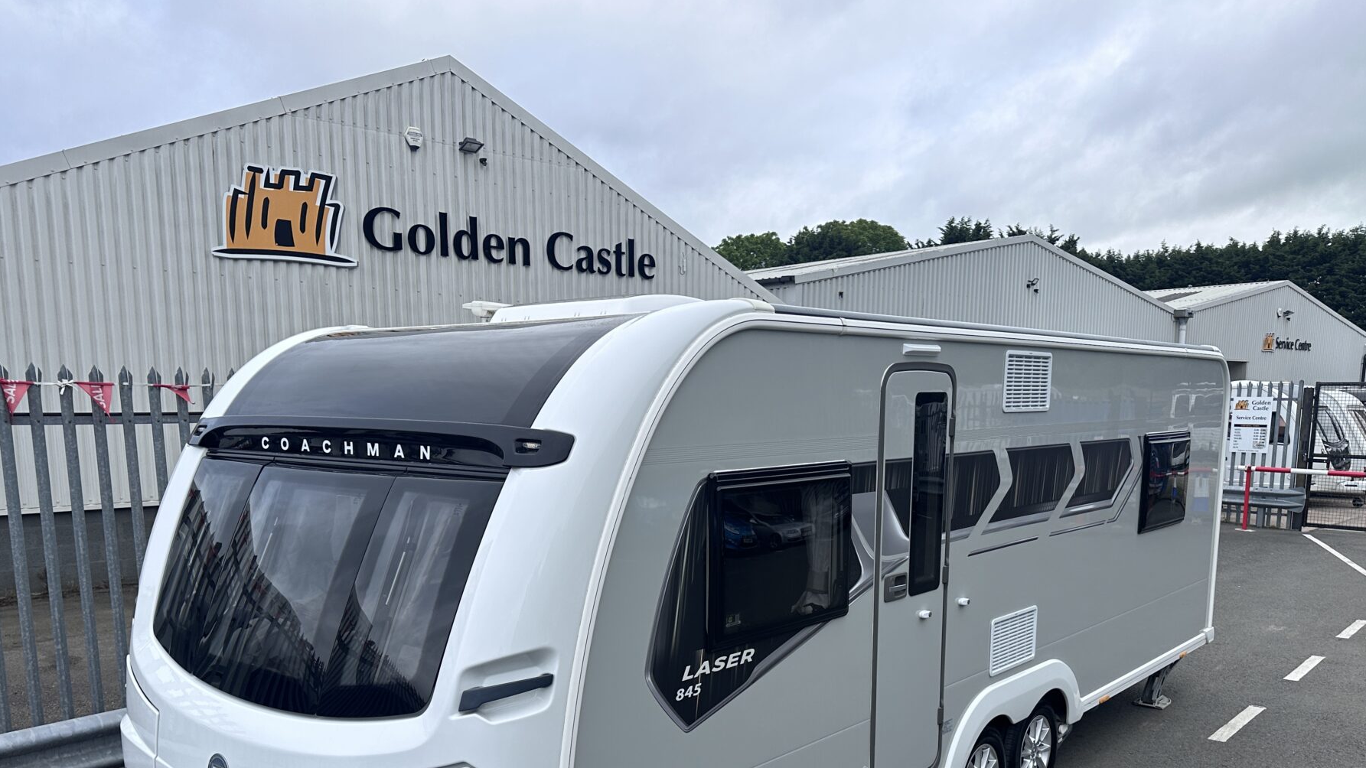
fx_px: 1087
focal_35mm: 30
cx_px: 672
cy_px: 572
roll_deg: -1.0
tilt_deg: -7.9
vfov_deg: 38.0
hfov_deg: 64.3
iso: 80
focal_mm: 6.86
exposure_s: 1/2252
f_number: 1.78
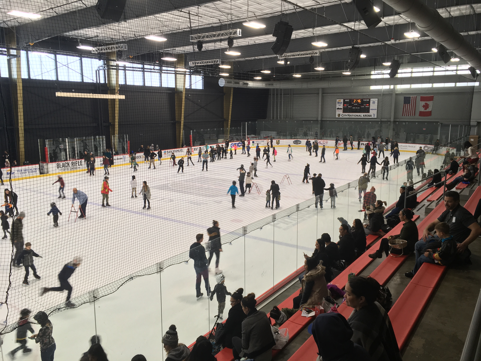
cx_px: 240
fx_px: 403
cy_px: 180
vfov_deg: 48.2
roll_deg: -0.4
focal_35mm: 29
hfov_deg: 61.7
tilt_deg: -10.4
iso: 25
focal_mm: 4.15
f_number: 2.2
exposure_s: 1/40
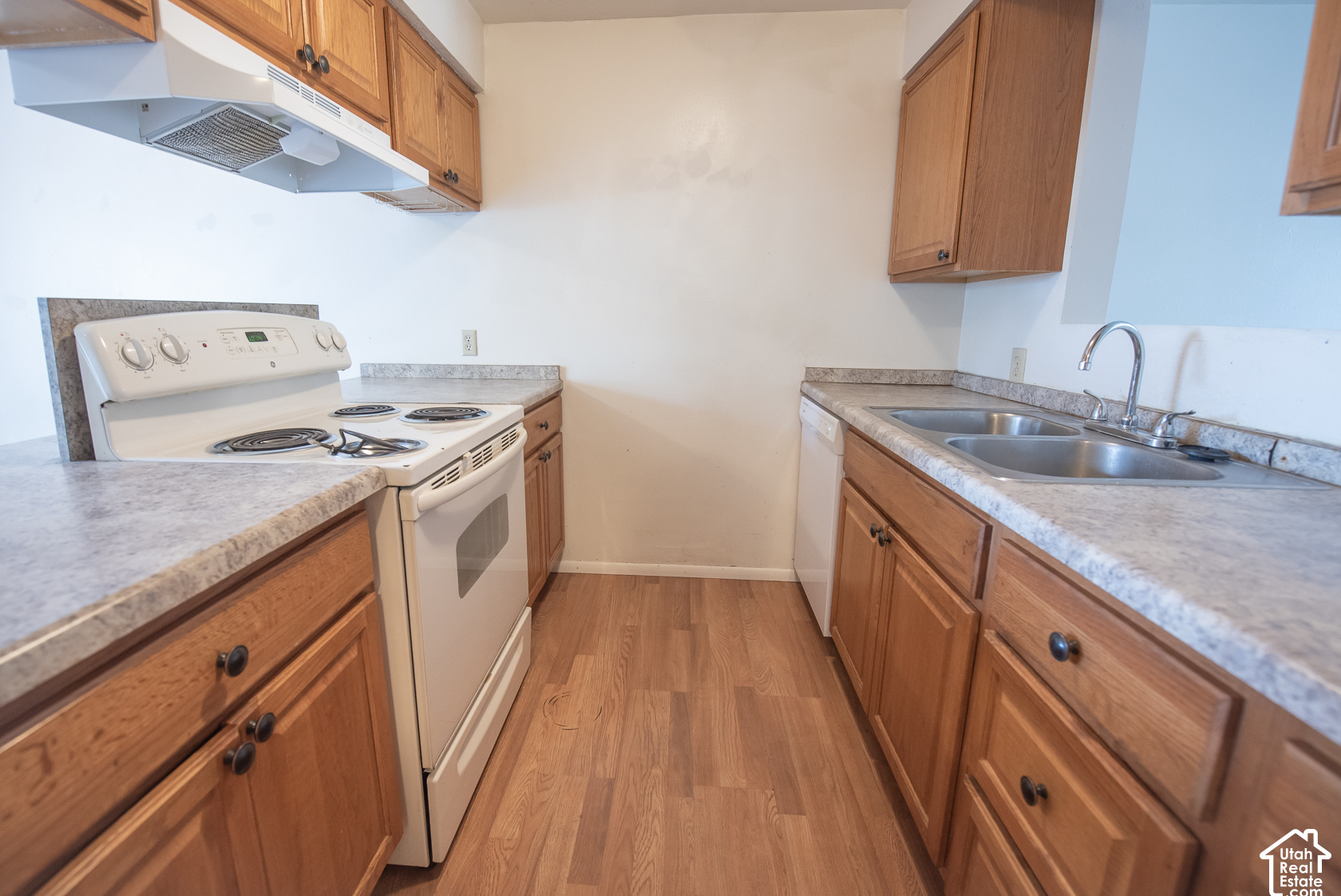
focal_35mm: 15
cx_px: 635
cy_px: 432
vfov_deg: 77.4
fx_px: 559
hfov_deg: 100.3
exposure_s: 1/50
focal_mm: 14
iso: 1000
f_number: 3.5
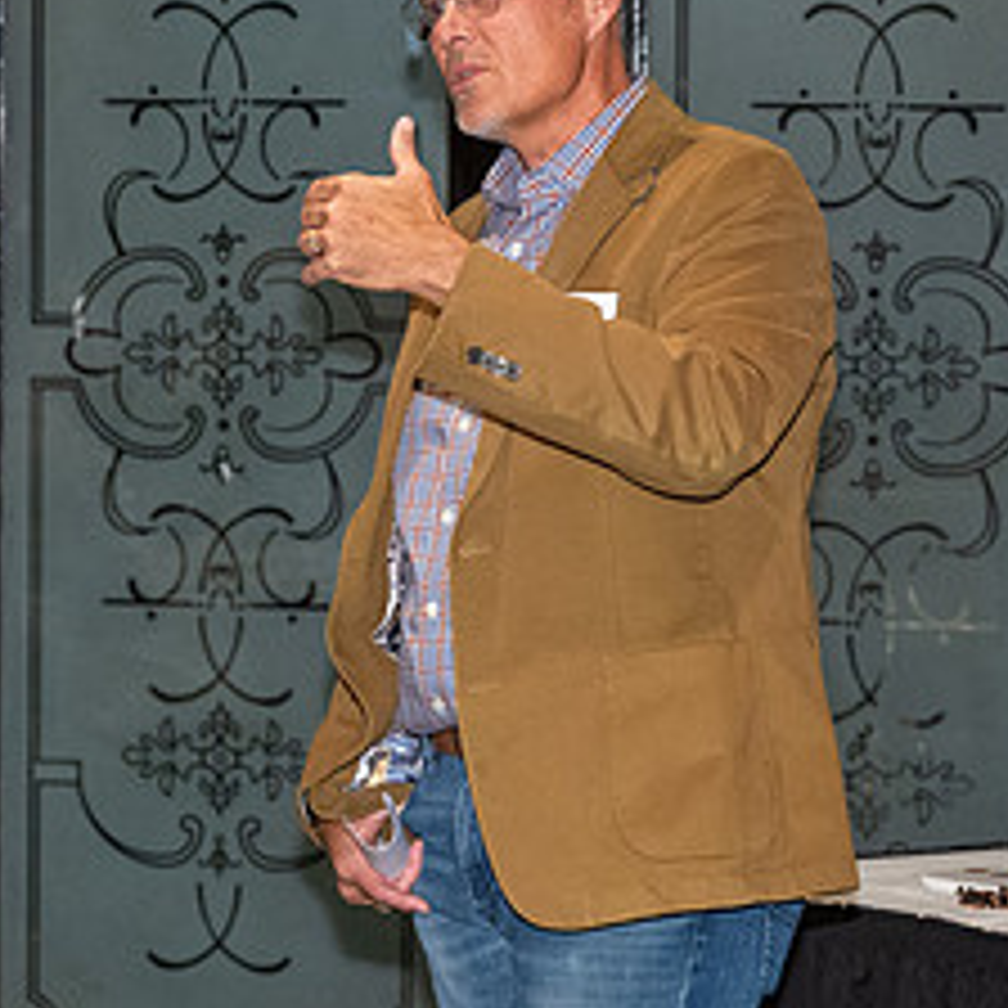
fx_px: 5074
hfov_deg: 11.3
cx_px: 598
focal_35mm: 154
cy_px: 405
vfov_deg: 11.3
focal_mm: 70
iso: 5000
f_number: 4
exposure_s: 1/60
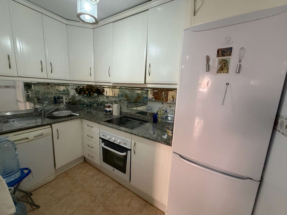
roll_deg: -3.1
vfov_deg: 85.7
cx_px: 144
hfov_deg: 102.1
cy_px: 108
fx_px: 116
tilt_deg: -9.5
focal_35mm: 14
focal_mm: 2.22
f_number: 2.2
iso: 400
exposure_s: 1/50
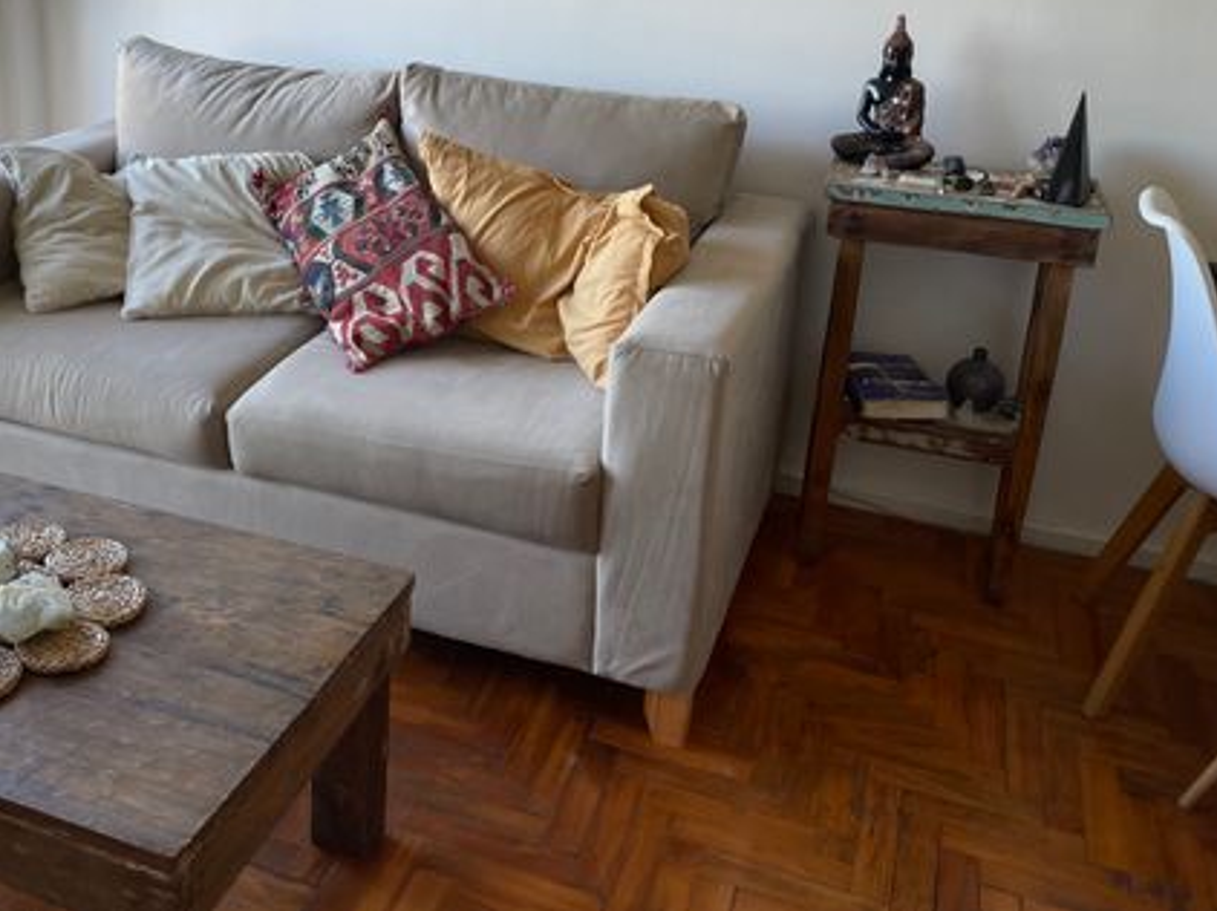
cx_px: 447
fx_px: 1300
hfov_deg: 49.6
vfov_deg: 38.0
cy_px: 265
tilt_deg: -18.2
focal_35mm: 37
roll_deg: -1.6
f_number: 1.6
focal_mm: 4.2
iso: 50
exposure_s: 1/121
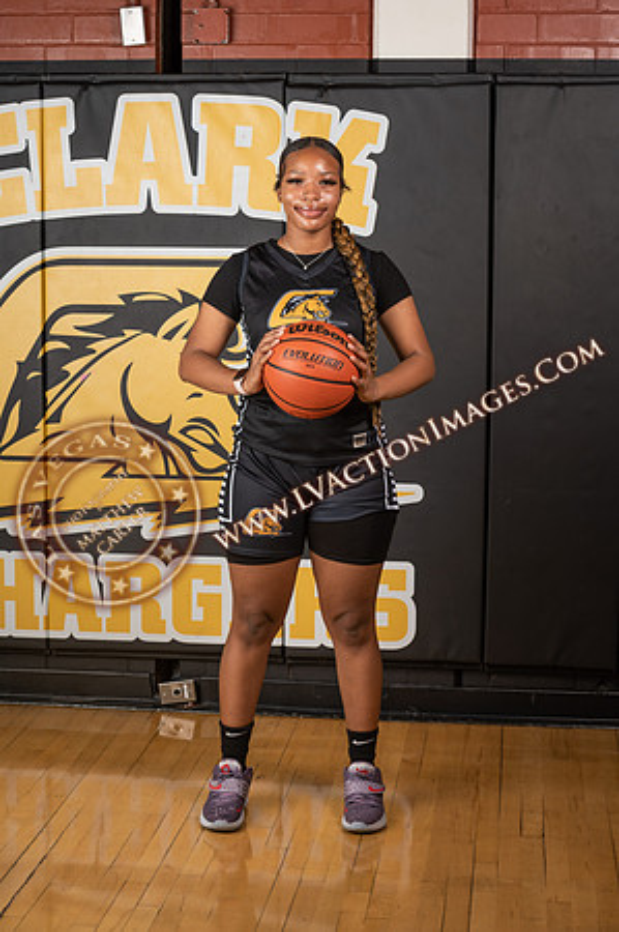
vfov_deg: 28.9
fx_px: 1809
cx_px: 310
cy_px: 466
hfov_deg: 19.4
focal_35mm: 70
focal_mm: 70
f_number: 9
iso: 100
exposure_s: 1/125
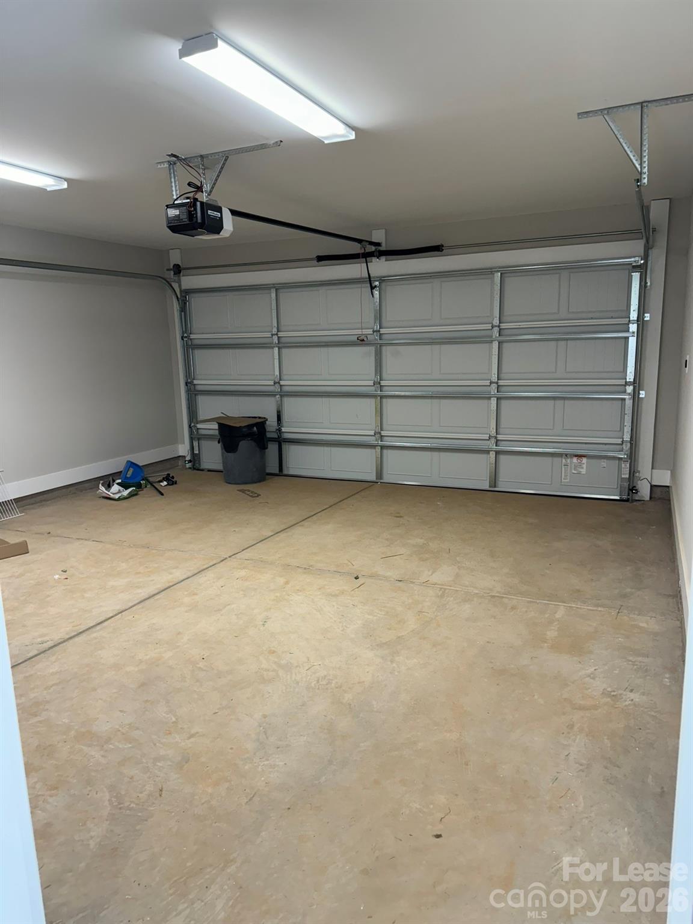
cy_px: 462
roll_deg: +2.0
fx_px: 641
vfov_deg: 71.6
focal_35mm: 24
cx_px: 346
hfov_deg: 56.8
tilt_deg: -10.7
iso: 200
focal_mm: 6.76
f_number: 1.78
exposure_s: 1/120
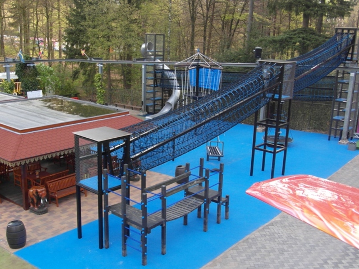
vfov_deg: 35.1
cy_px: 134
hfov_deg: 45.8
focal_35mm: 41
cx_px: 180
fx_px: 425
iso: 100
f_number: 3.6
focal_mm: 6.8
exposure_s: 1/60
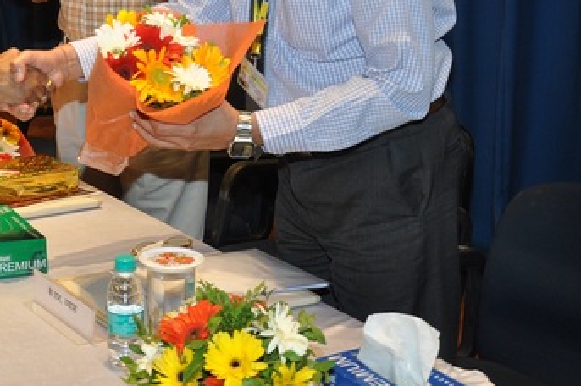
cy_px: -23
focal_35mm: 77
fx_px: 1241
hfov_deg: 25.1
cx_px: 7
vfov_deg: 17.2
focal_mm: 22
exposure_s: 1/125
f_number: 5.6
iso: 500
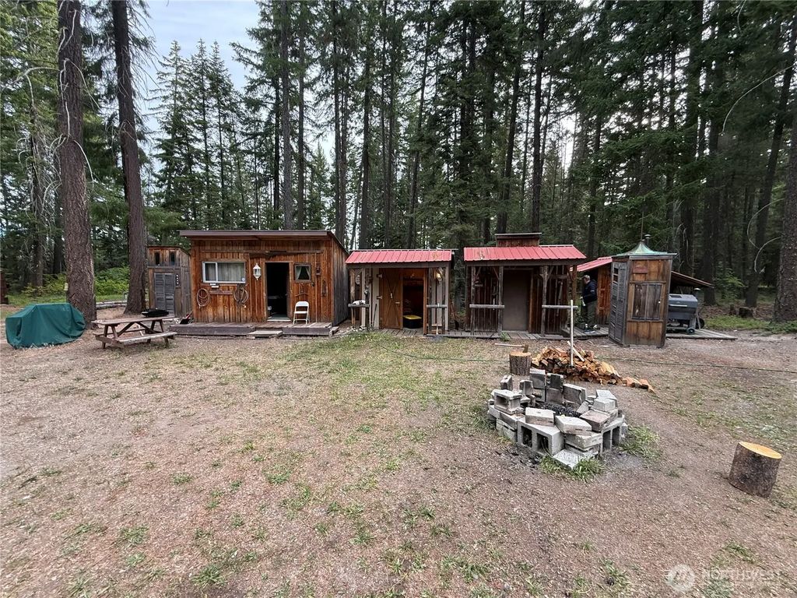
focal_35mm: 14
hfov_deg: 102.1
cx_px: 398
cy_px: 299
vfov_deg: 85.7
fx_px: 322
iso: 64
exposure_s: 1/99
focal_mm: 2.22
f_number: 2.2
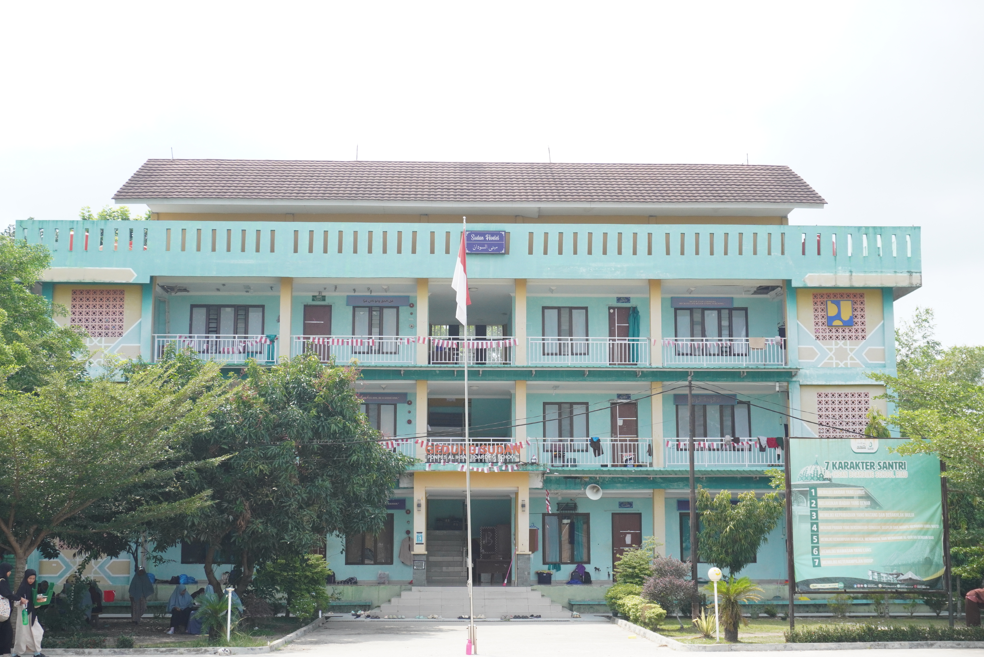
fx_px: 1313
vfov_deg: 28.1
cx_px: 492
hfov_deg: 41.1
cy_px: 328
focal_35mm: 48
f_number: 10
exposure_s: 1/640
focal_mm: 32
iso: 800
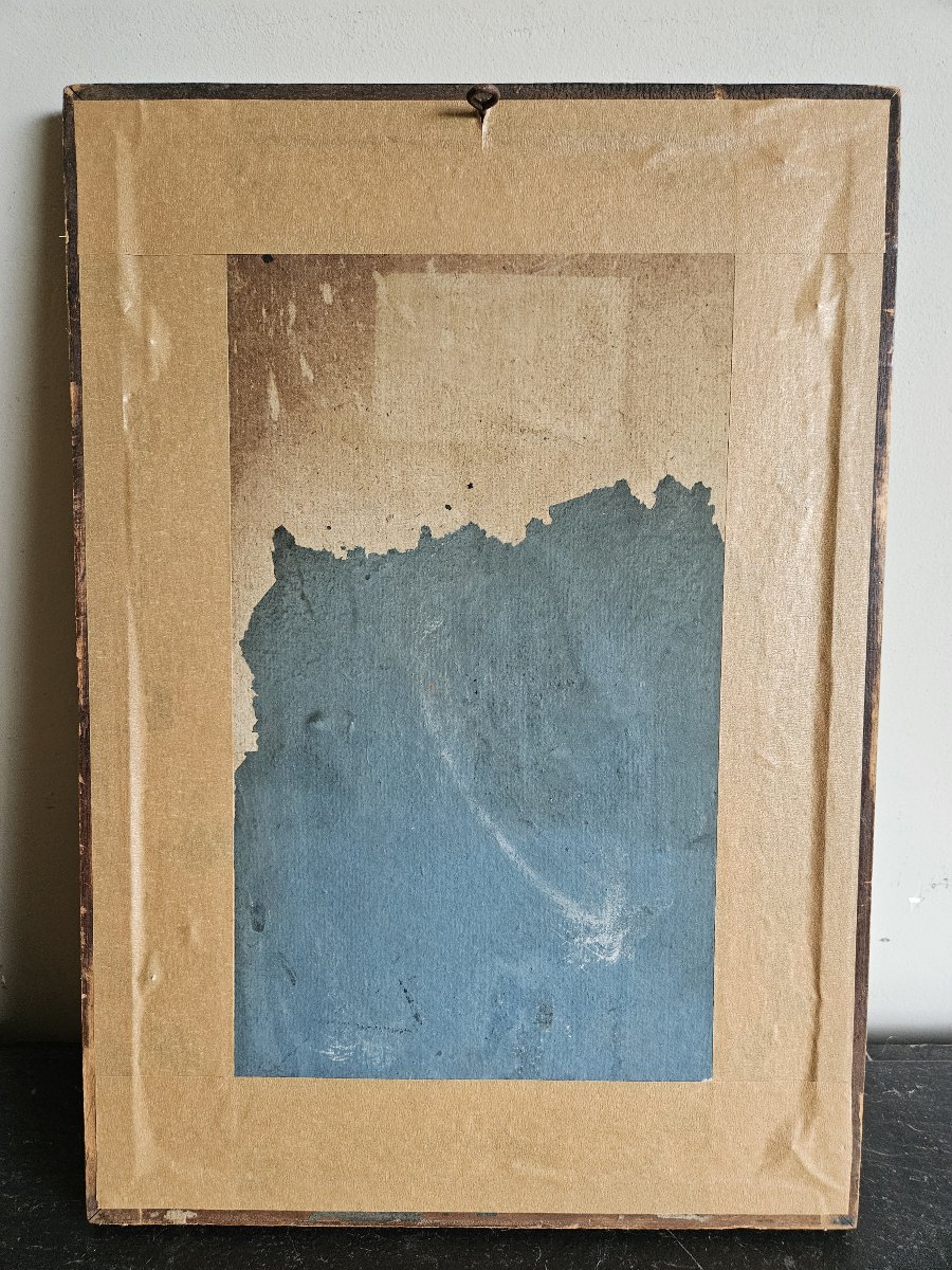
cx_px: 476
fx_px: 843
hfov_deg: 58.9
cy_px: 635
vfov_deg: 73.9
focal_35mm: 23
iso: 640
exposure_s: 1/142
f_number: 1.8
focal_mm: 5.4
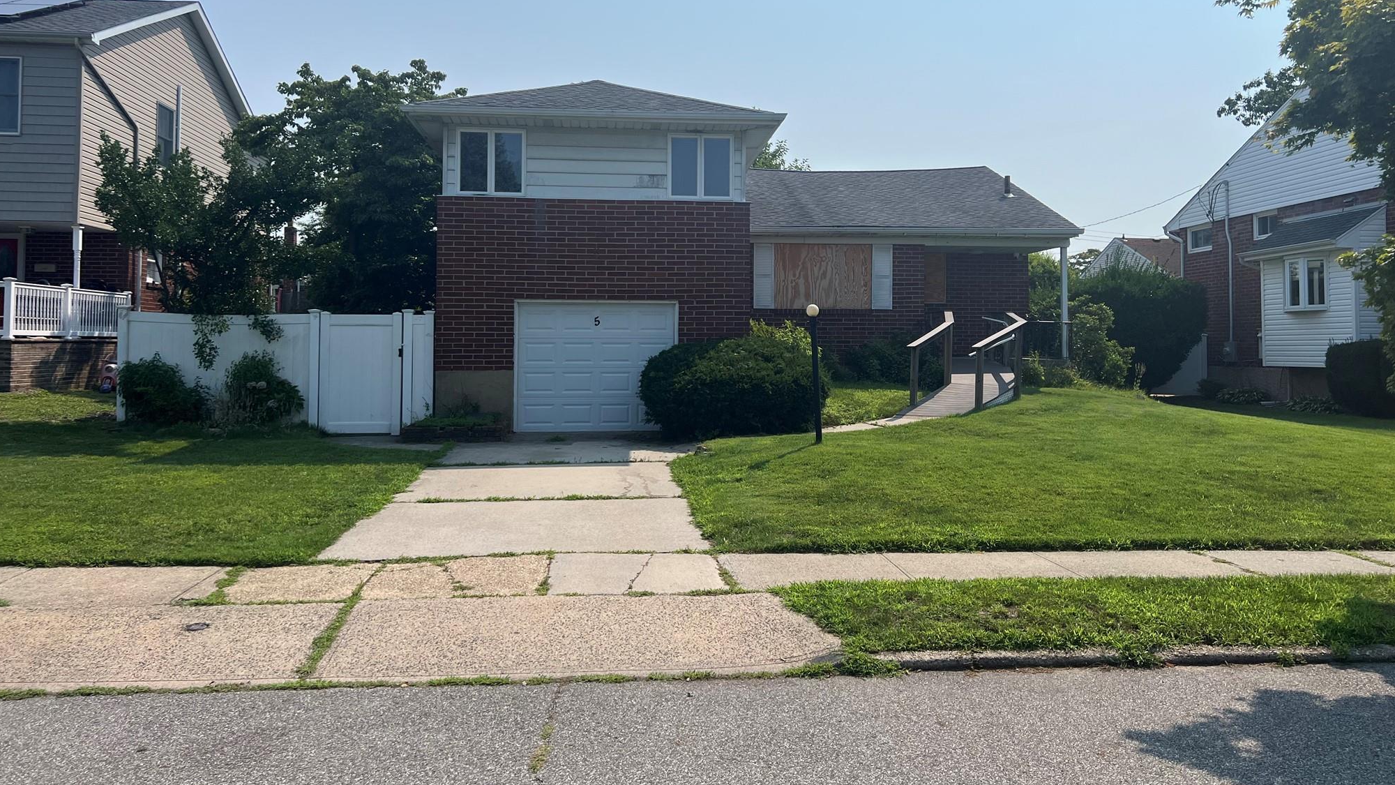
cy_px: 299
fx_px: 1073
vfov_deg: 39.9
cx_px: 707
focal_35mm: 29
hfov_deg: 66.1
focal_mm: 5.7
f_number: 1.5
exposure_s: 1/9434
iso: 50
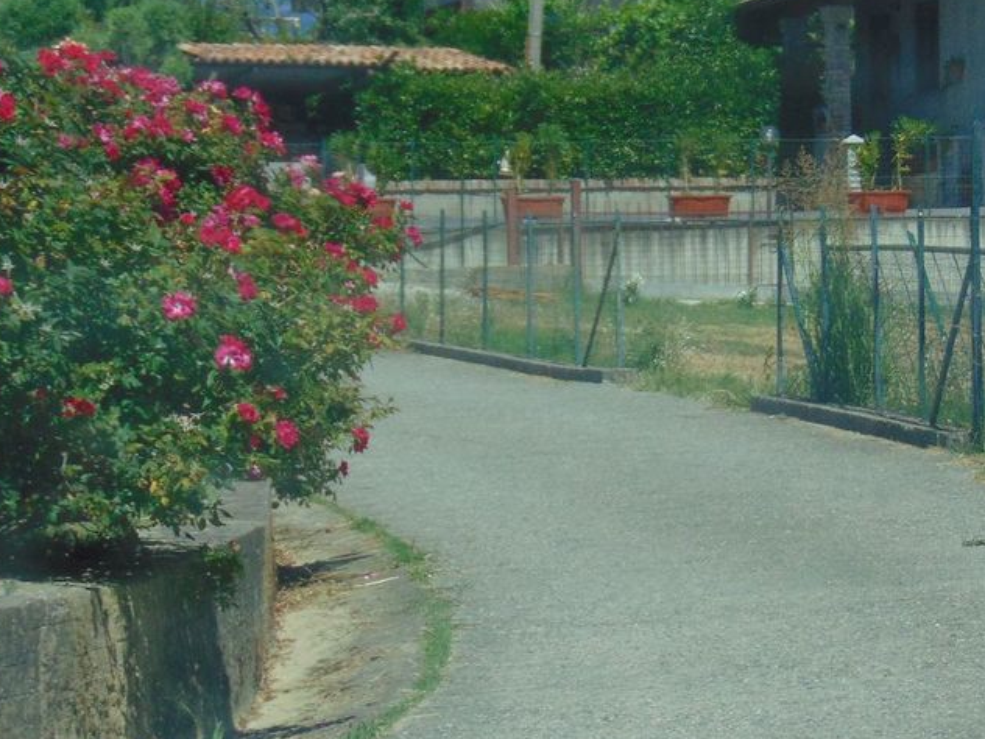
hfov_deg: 9.6
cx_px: 588
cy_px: 207
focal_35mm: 205
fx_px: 5833
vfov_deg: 7.2
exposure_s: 1/800
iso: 80
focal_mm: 19.4
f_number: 3.9
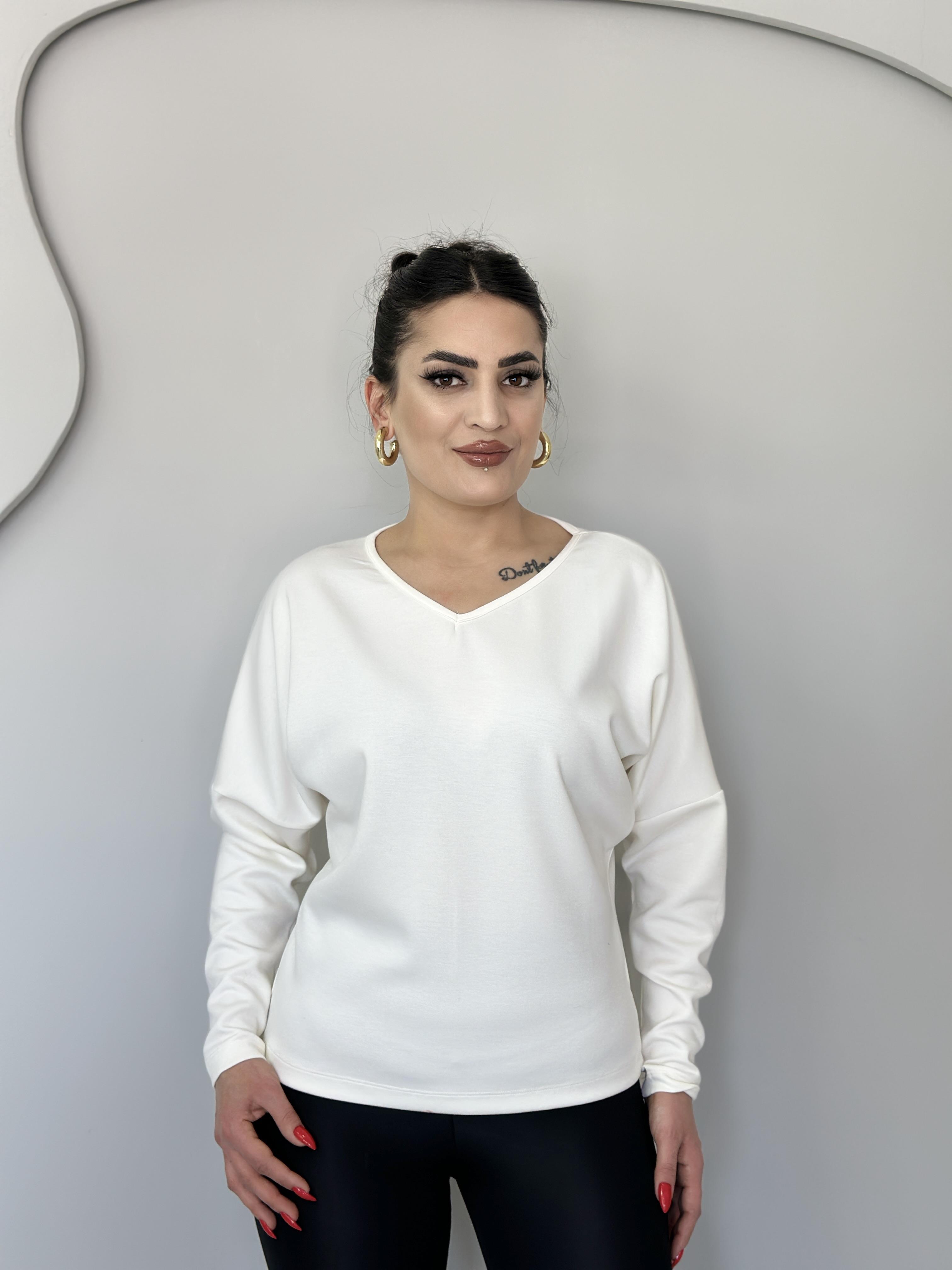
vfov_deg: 39.7
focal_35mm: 48
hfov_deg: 30.3
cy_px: 635
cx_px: 476
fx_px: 1760
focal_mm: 6.86
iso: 64
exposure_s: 1/157
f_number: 1.78
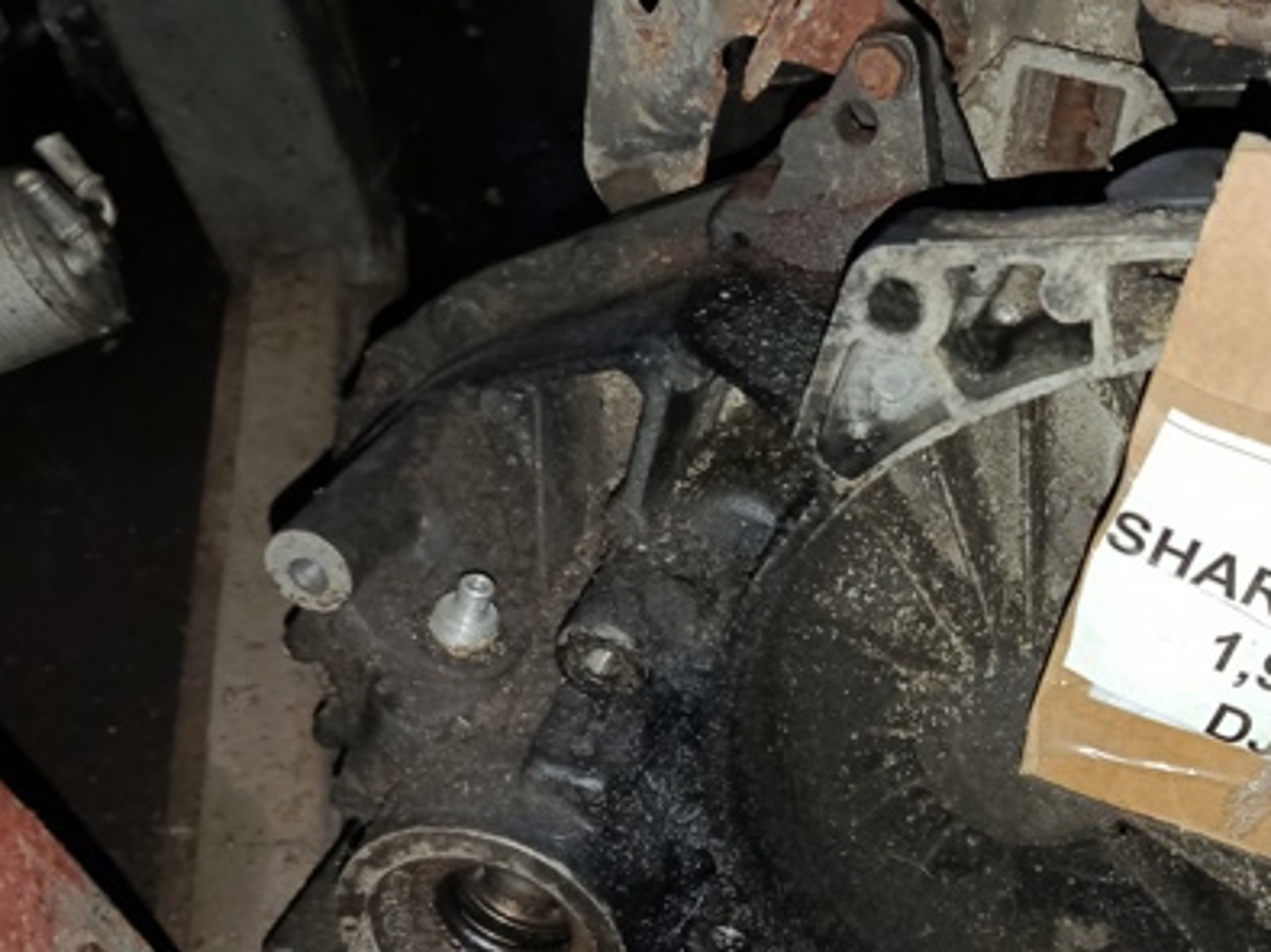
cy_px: 636
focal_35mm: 39
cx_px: 1000
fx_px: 1431
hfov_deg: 45.7
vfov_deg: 36.4
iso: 1308
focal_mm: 5.24
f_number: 1.7
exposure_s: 1/50
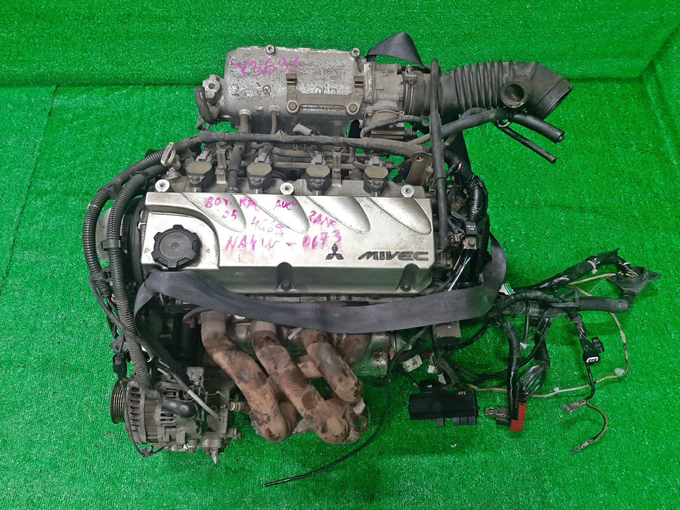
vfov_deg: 53.1
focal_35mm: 26
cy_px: 255
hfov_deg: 67.3
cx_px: 340
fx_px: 511
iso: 109
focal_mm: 3.93
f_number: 1.7
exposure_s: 1/50
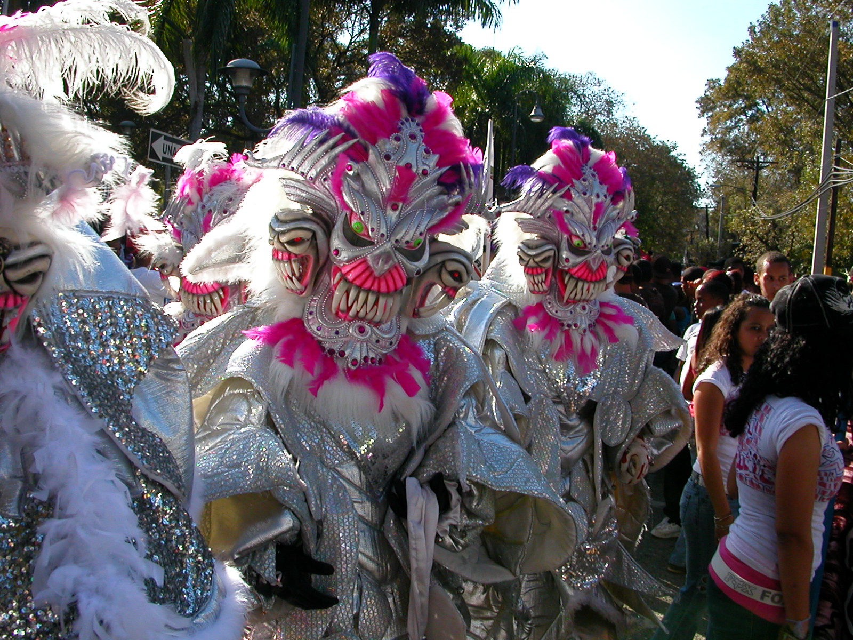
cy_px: 320
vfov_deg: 38.7
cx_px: 426
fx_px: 912
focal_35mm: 37
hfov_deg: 50.1
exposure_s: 1/373
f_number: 4.5
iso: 100
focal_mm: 5.6
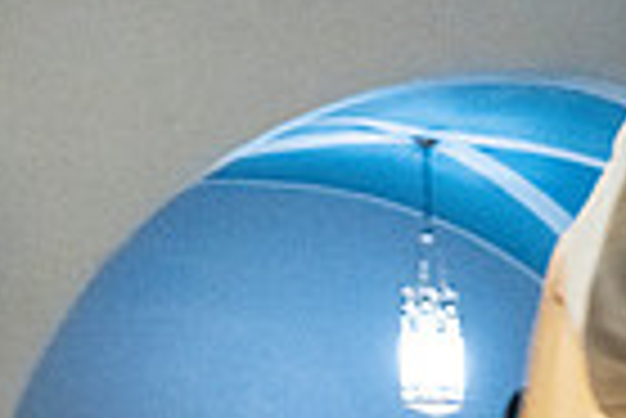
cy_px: 856
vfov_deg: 12.1
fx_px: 1741
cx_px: 1085
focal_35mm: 100
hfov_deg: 17.2
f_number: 7.1
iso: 5000
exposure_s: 1/60
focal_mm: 24
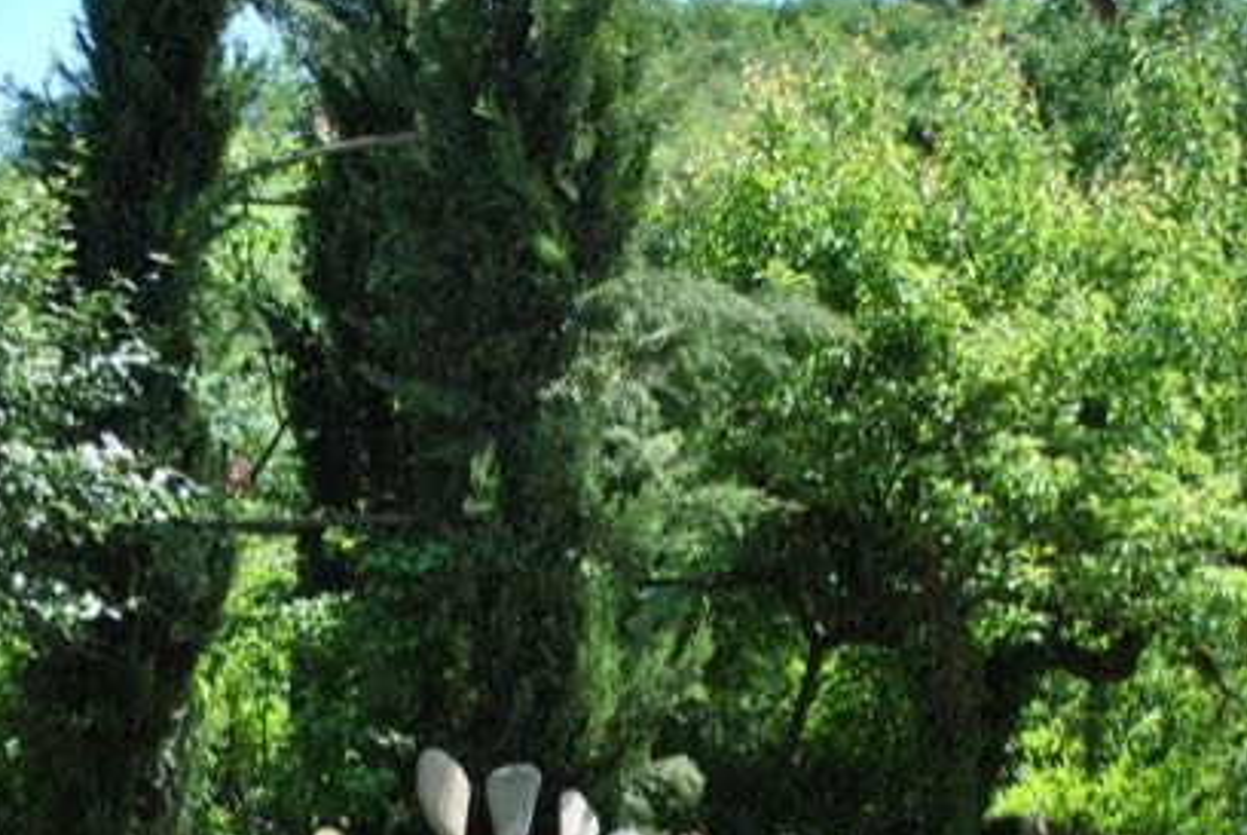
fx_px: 2982
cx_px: 376
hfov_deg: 23.5
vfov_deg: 15.7
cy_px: 807
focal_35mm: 86
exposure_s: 1/400
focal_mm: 26
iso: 100
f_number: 4.2
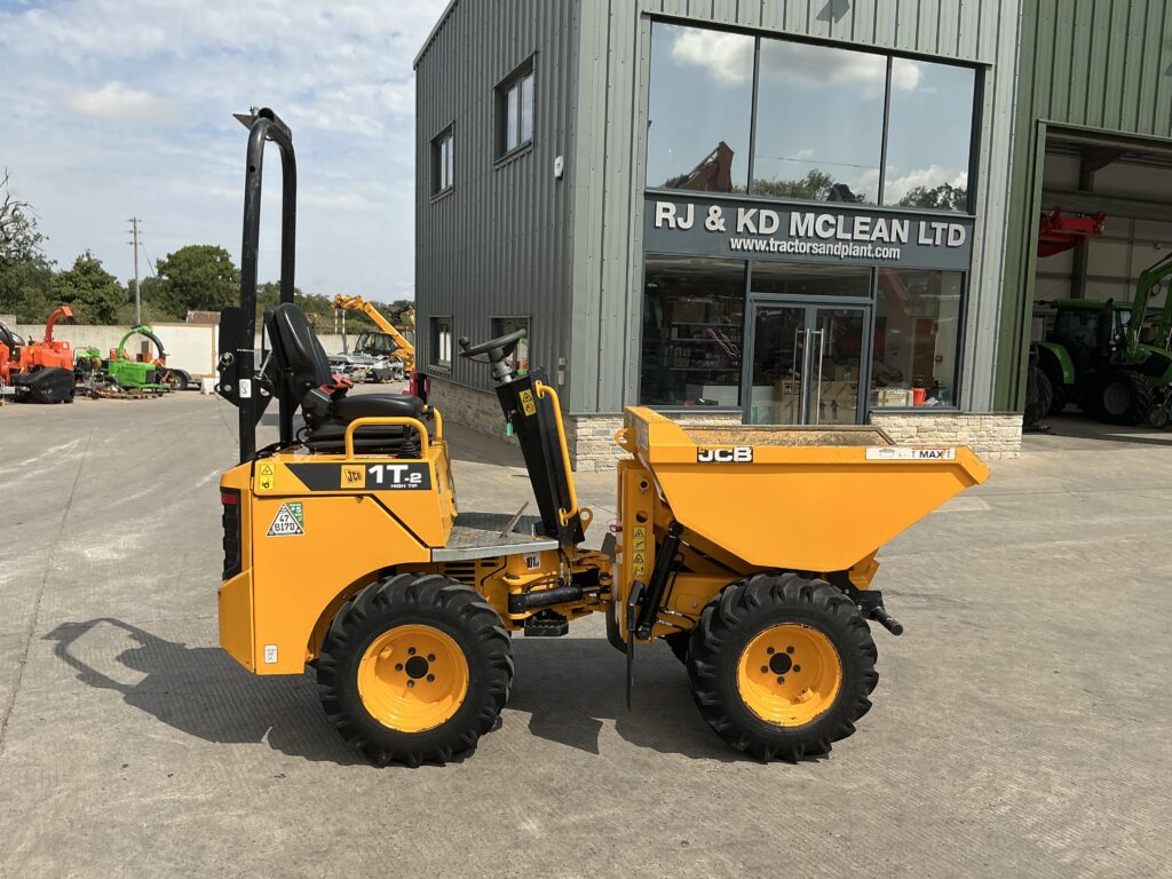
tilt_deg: -6.2
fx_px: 948
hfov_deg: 63.4
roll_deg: -1.2
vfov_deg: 49.7
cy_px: 440
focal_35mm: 28
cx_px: 586
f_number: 1.8
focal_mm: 3
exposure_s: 1/2427
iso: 25
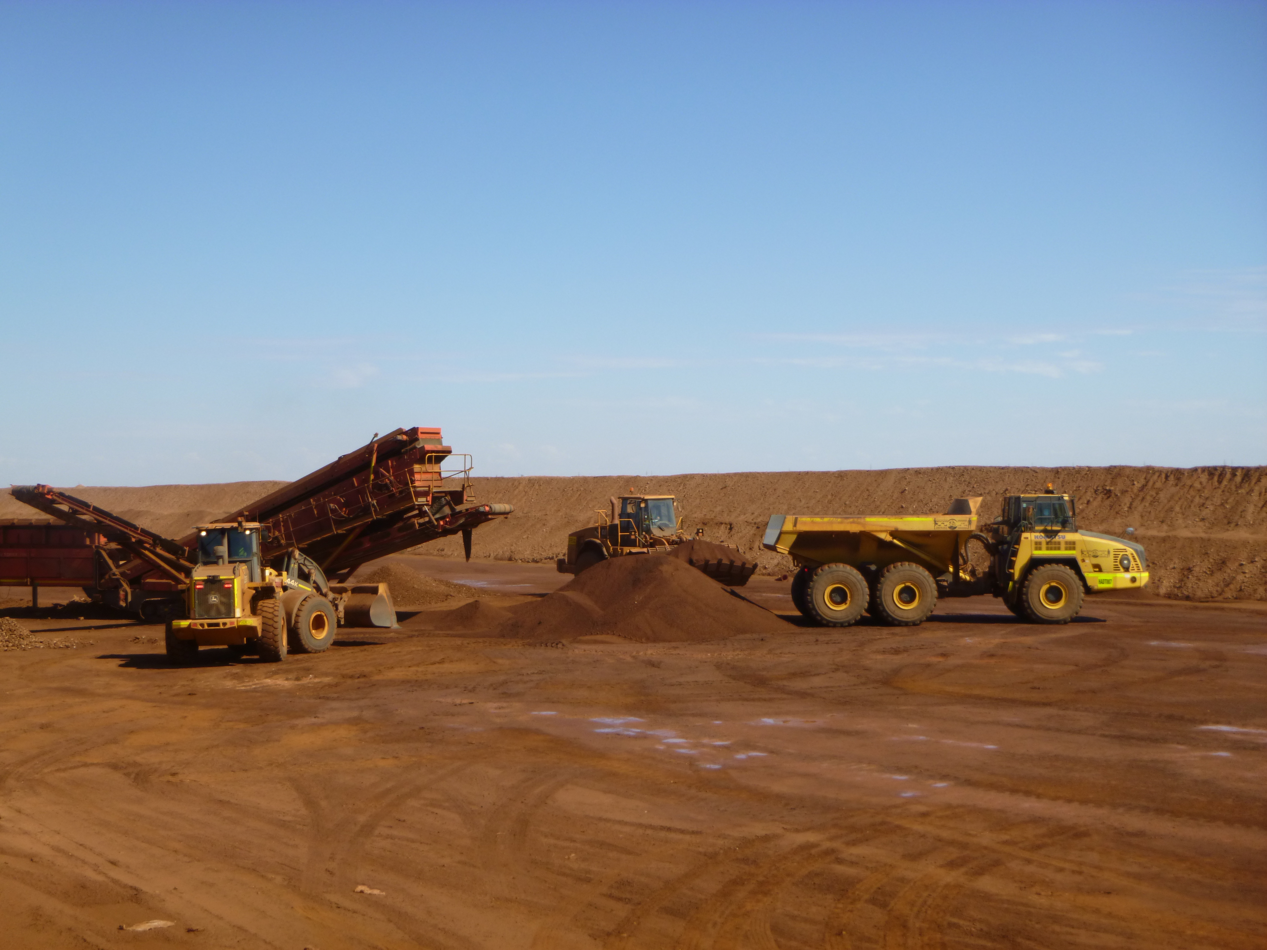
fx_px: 1976
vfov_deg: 27.0
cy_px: 475
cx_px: 634
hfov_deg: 35.5
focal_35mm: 54
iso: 100
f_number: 5
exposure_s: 1/400
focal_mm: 9.7
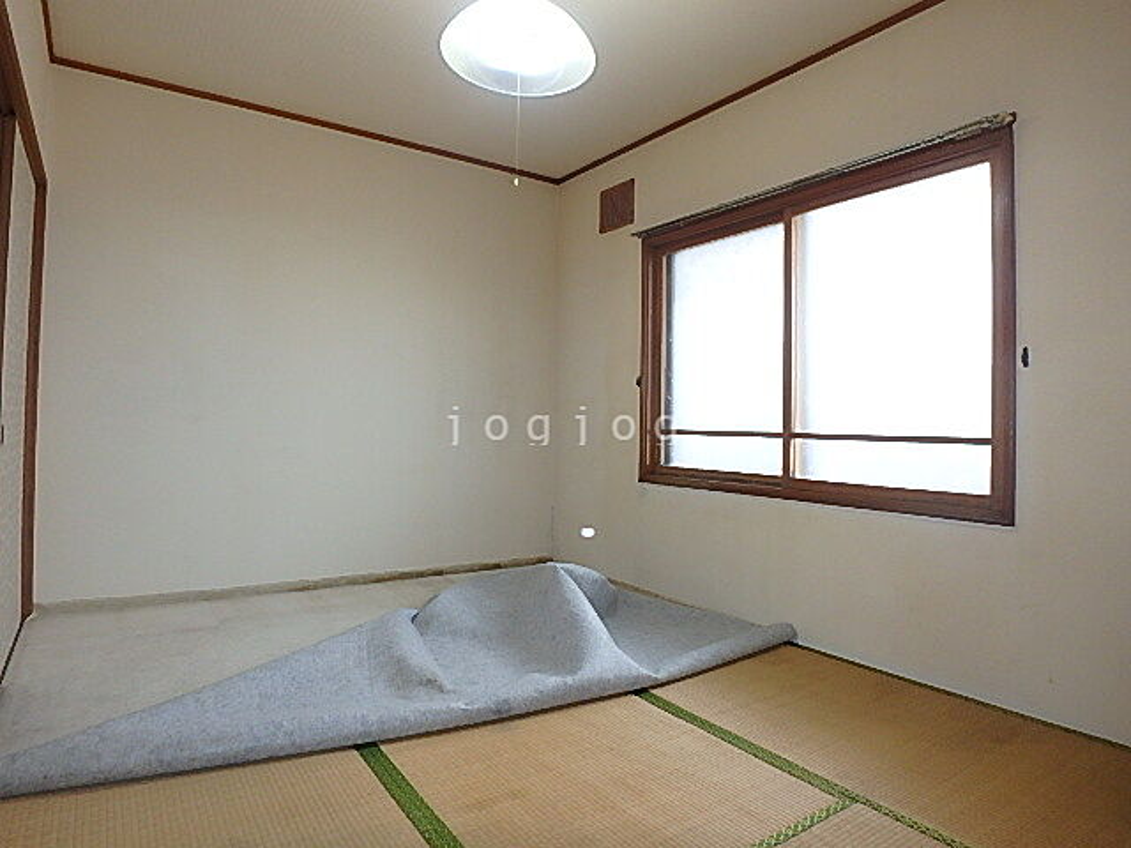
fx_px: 686
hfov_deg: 79.0
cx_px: 566
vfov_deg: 63.4
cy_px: 424
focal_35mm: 21
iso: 200
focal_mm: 3.7
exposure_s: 1/50
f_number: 3.5
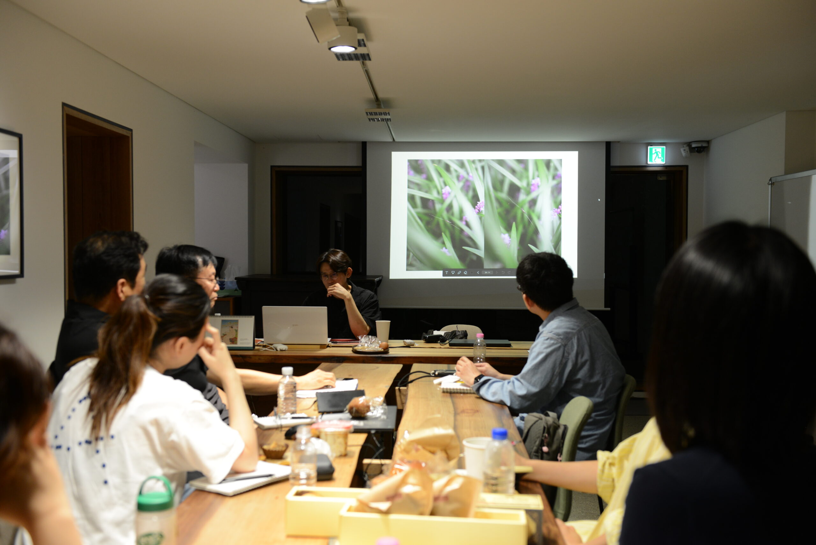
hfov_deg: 50.7
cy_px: 272
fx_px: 862
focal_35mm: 38
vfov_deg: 35.1
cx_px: 408
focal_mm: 38
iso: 800
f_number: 4
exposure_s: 1/60
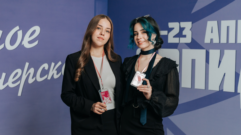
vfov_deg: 17.1
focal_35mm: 70
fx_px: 451
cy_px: 74
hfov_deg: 29.9
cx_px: 116
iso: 500
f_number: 2.8
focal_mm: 56
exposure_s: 1/160
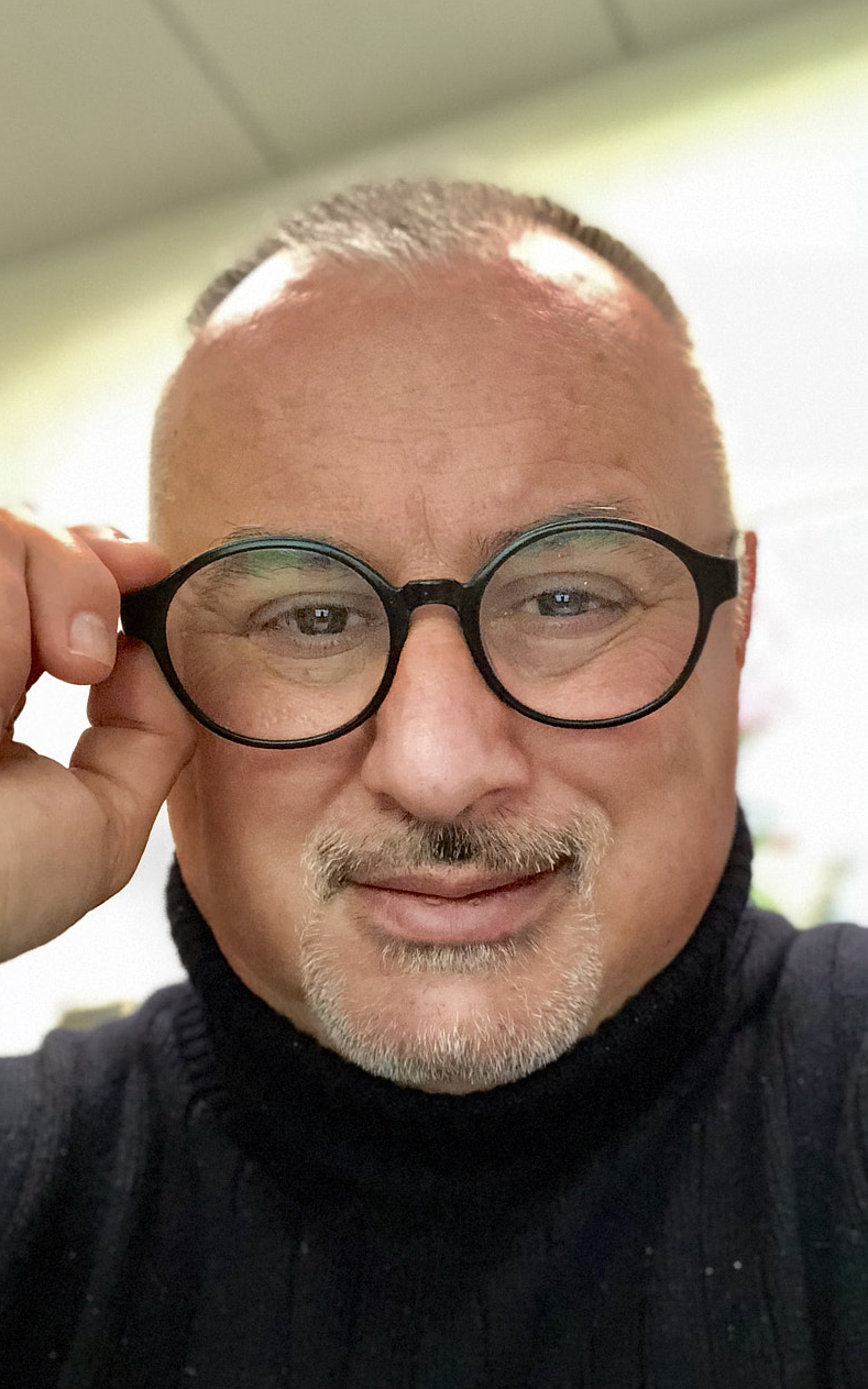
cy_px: 842
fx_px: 1628
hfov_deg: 29.8
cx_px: 532
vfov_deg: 45.9
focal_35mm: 43
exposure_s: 1/17
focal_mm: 2.87
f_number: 2.2
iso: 250
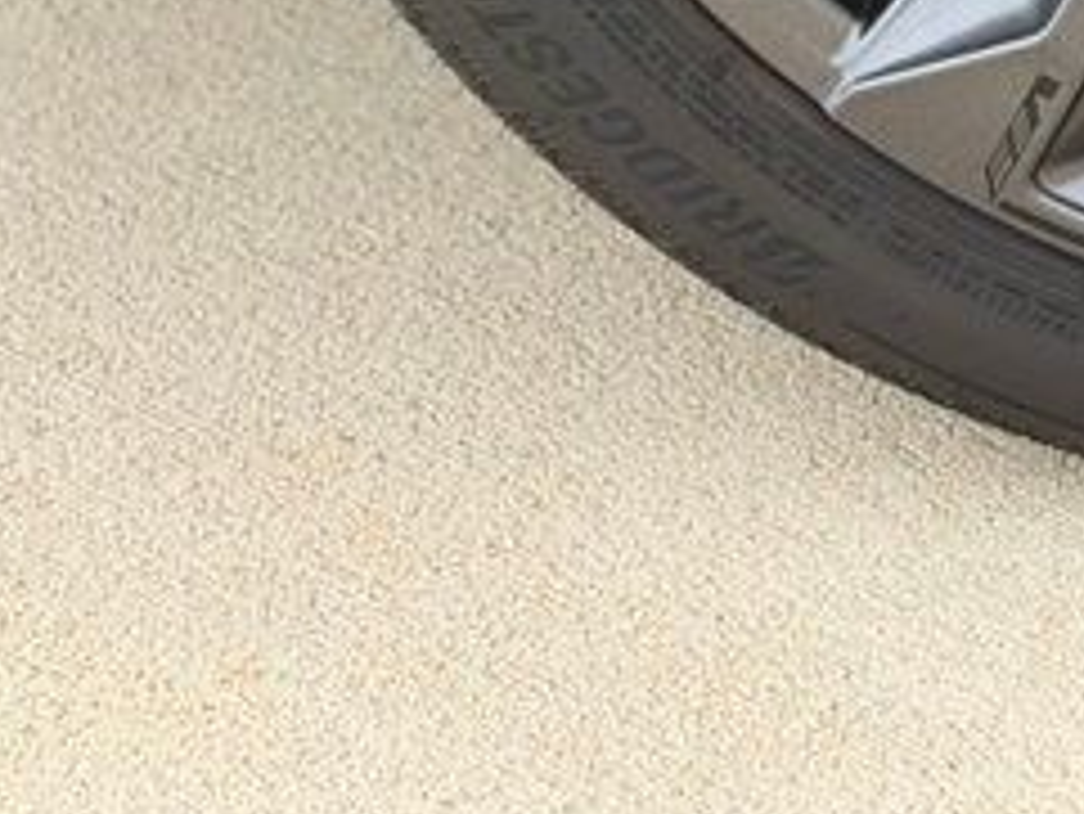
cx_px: 1610
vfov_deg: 7.1
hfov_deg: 9.4
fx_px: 6391
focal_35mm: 204
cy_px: -751
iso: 100
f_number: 1.78
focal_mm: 6.76
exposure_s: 1/939
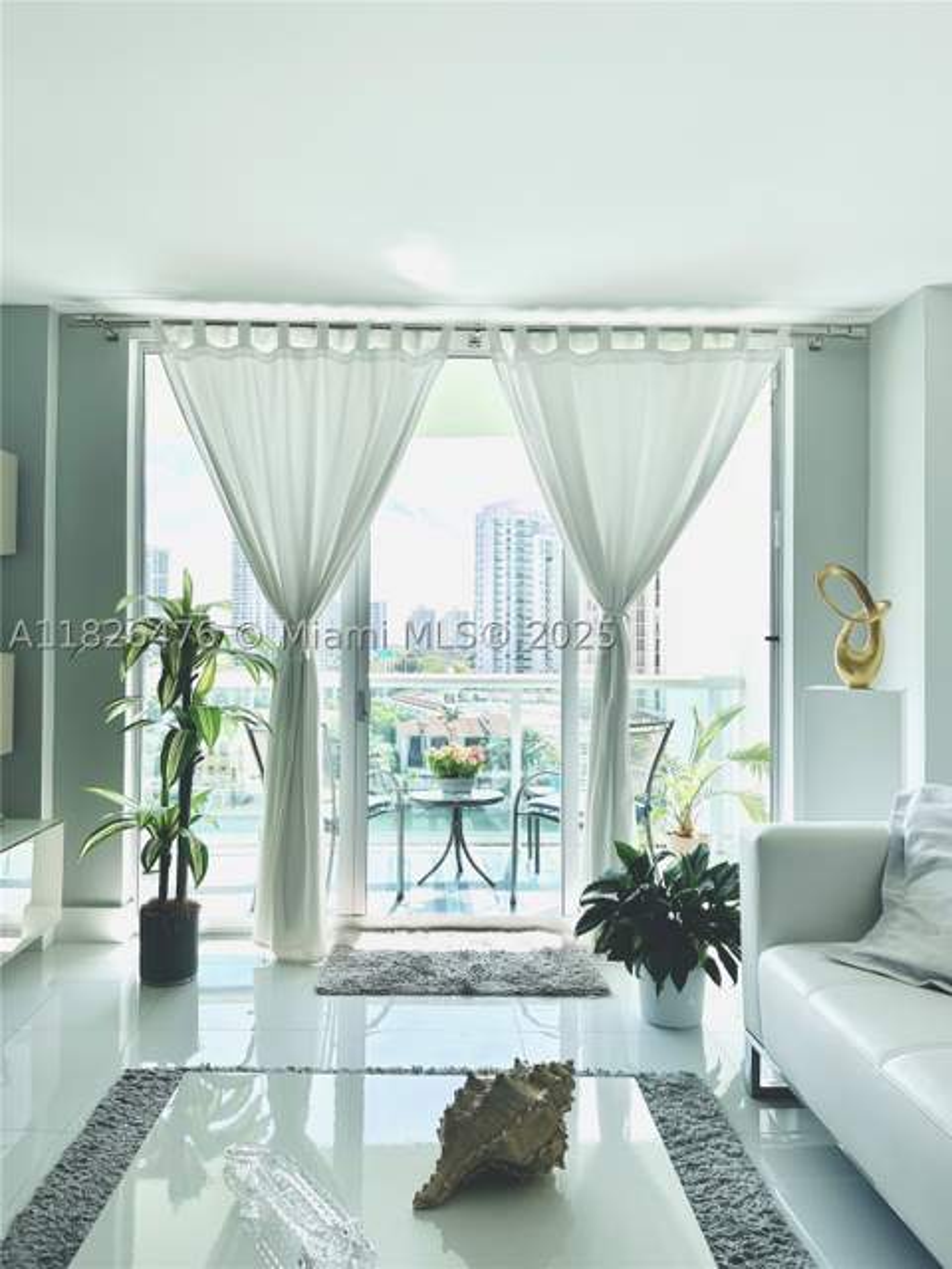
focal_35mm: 24
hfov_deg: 56.8
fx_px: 880
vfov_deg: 71.6
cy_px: 634
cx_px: 476
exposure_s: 1/1541
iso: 80
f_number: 1.78
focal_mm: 6.86
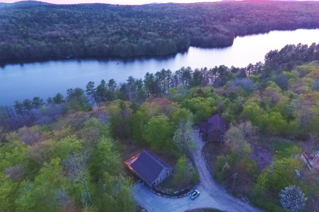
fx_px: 186
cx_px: 160
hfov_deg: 81.2
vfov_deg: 59.5
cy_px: 100
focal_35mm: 21
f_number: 2.8
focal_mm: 3.61
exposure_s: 1/15
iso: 1026
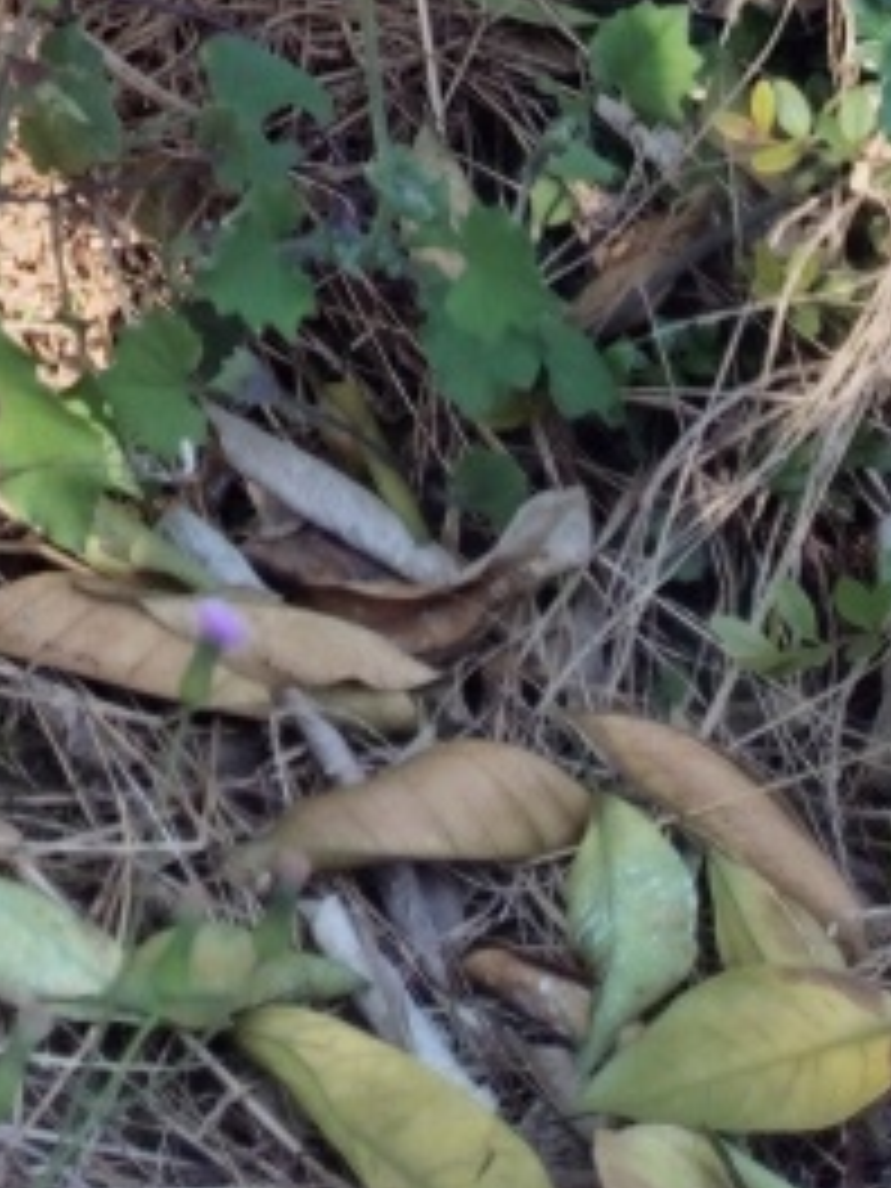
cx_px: -756
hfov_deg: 12.3
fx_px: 3741
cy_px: -1123
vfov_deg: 15.0
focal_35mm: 109
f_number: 1.8
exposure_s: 1/188
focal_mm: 4.05
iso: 100
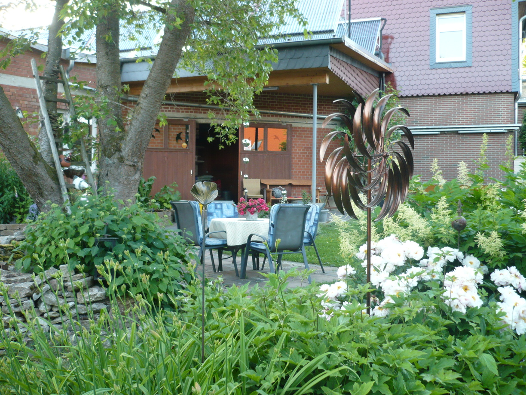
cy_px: 198
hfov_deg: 52.6
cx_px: 263
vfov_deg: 40.7
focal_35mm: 35
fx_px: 532
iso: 160
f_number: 2.8
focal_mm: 5.8
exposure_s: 1/30
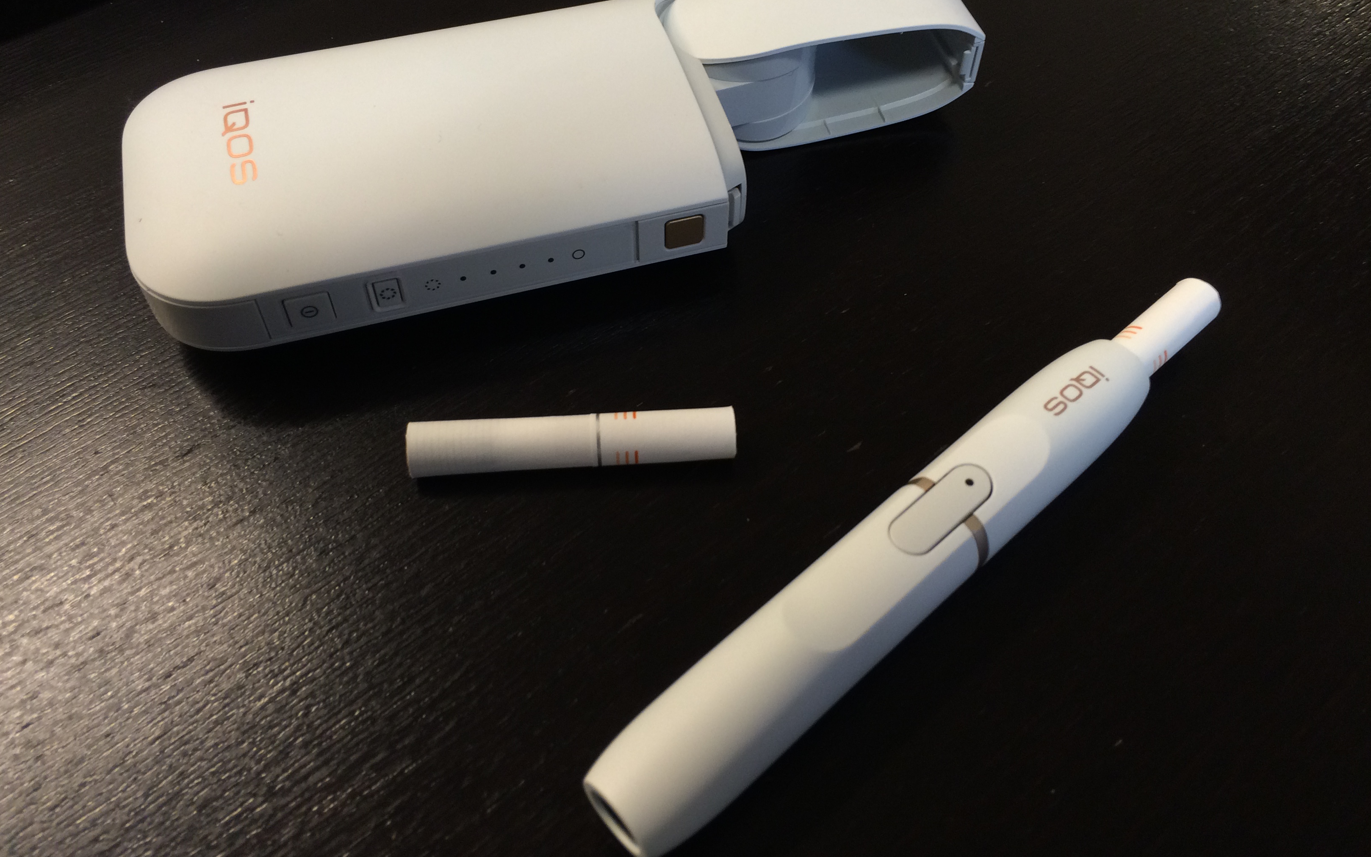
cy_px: 377
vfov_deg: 40.5
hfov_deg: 61.2
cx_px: 681
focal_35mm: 31
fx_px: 1158
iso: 64
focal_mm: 4.15
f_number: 2.2
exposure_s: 1/33
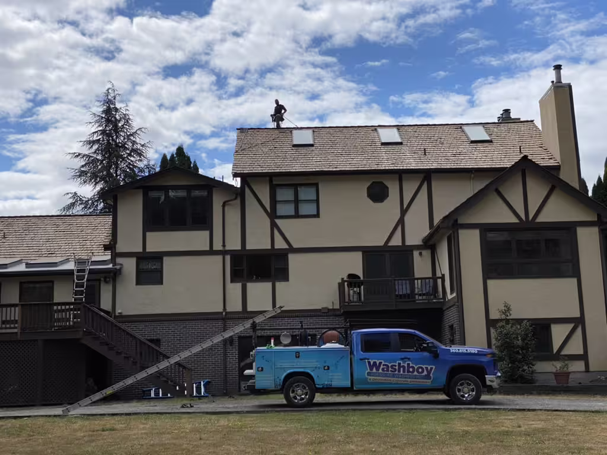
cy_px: 228
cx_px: 304
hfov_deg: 36.8
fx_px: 912
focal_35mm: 52
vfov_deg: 28.0
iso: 20
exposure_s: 1/3690
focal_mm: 6
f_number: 2
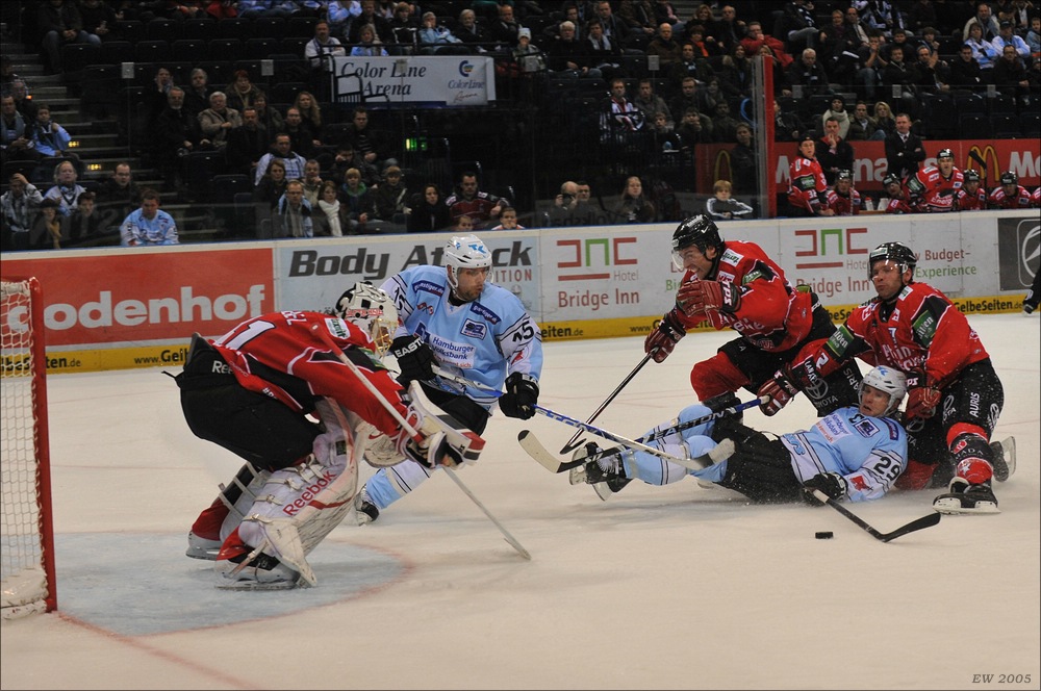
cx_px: 520
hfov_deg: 28.9
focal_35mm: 70
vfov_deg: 19.4
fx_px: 2022
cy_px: 346
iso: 1600
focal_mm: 70
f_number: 4
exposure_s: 1/800
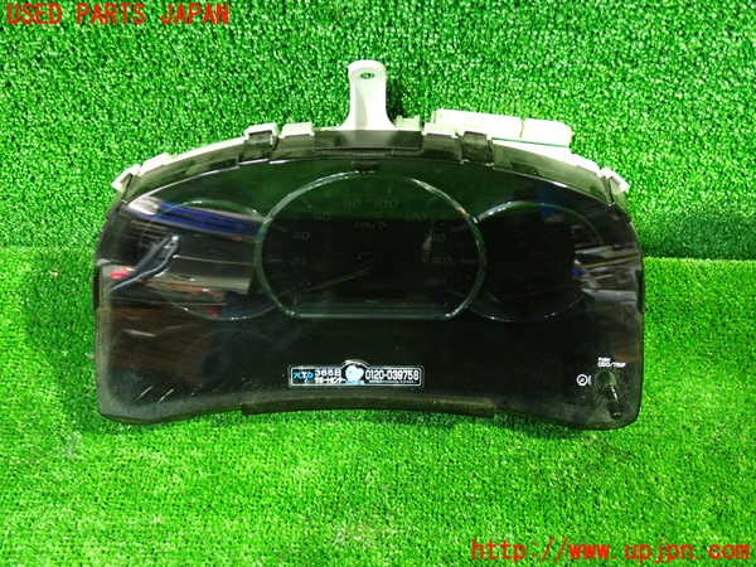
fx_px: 655
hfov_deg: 60.0
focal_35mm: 30
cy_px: 284
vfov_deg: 46.8
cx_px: 378
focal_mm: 5.4
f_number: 2.3
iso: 800
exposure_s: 1/15
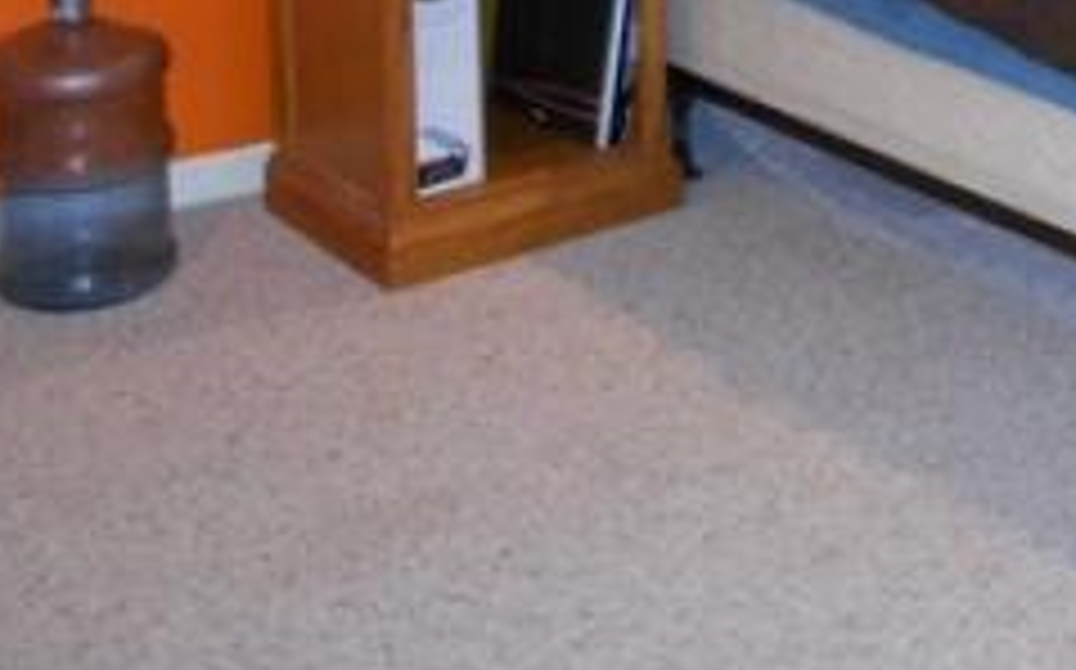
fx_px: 1963
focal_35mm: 67
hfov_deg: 29.4
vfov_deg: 18.2
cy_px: -178
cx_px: 963
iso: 320
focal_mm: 4.6
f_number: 3.2
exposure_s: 1/25
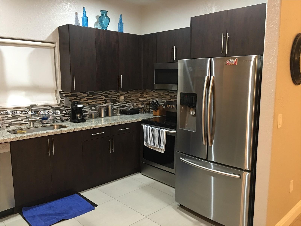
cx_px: 150
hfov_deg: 61.7
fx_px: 252
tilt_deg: -6.5
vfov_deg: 48.2
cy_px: 113
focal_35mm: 29
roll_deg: -1.1
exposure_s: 1/10
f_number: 2.2
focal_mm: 4.15
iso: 100
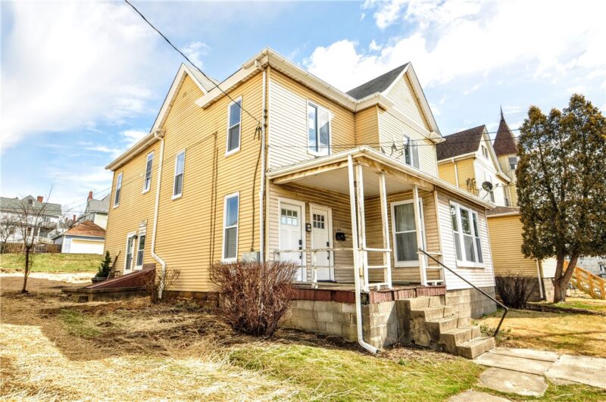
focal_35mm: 20
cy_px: 201
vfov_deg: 63.1
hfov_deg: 85.5
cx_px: 303
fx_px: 328
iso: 320
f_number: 8
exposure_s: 1/400
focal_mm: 13
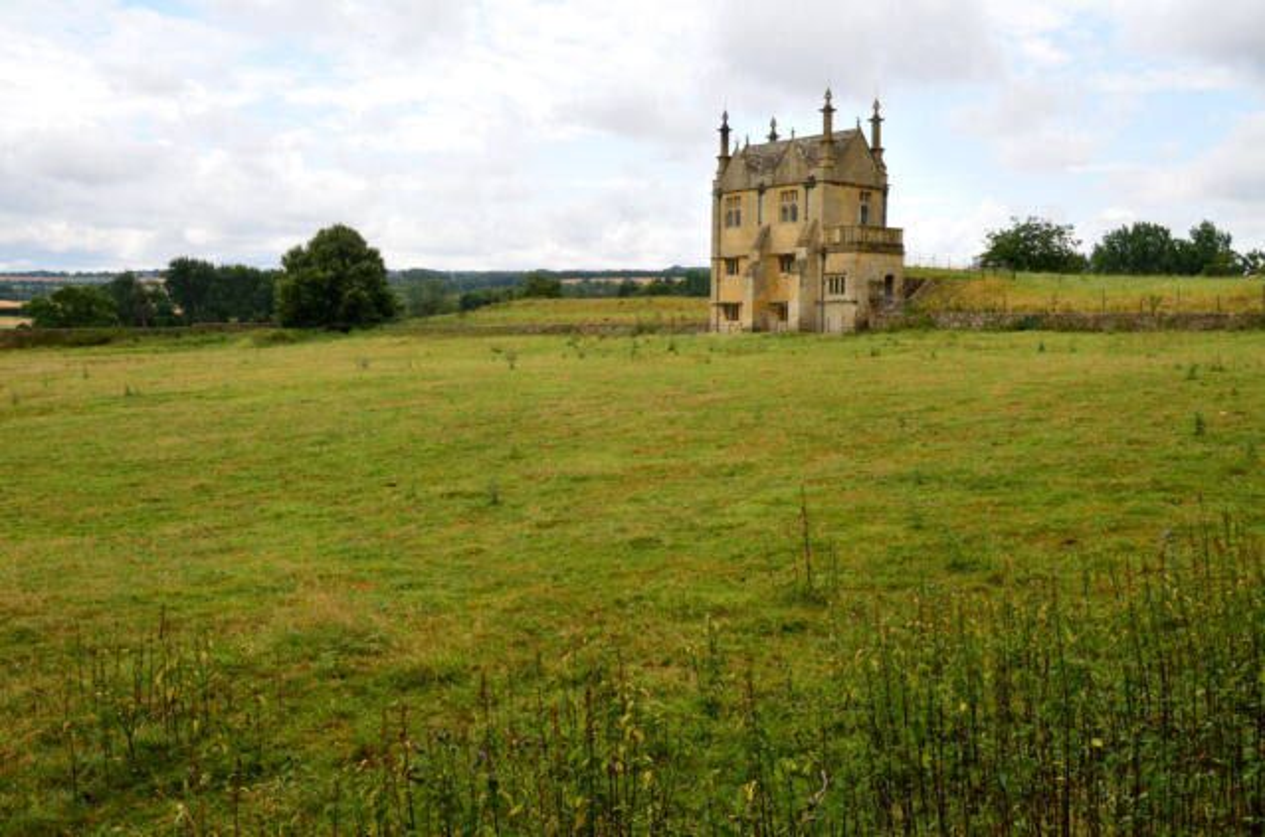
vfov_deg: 39.8
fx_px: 1157
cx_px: 632
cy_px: 418
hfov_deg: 57.3
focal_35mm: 33
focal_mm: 22
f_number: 16
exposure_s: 1/125
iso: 200
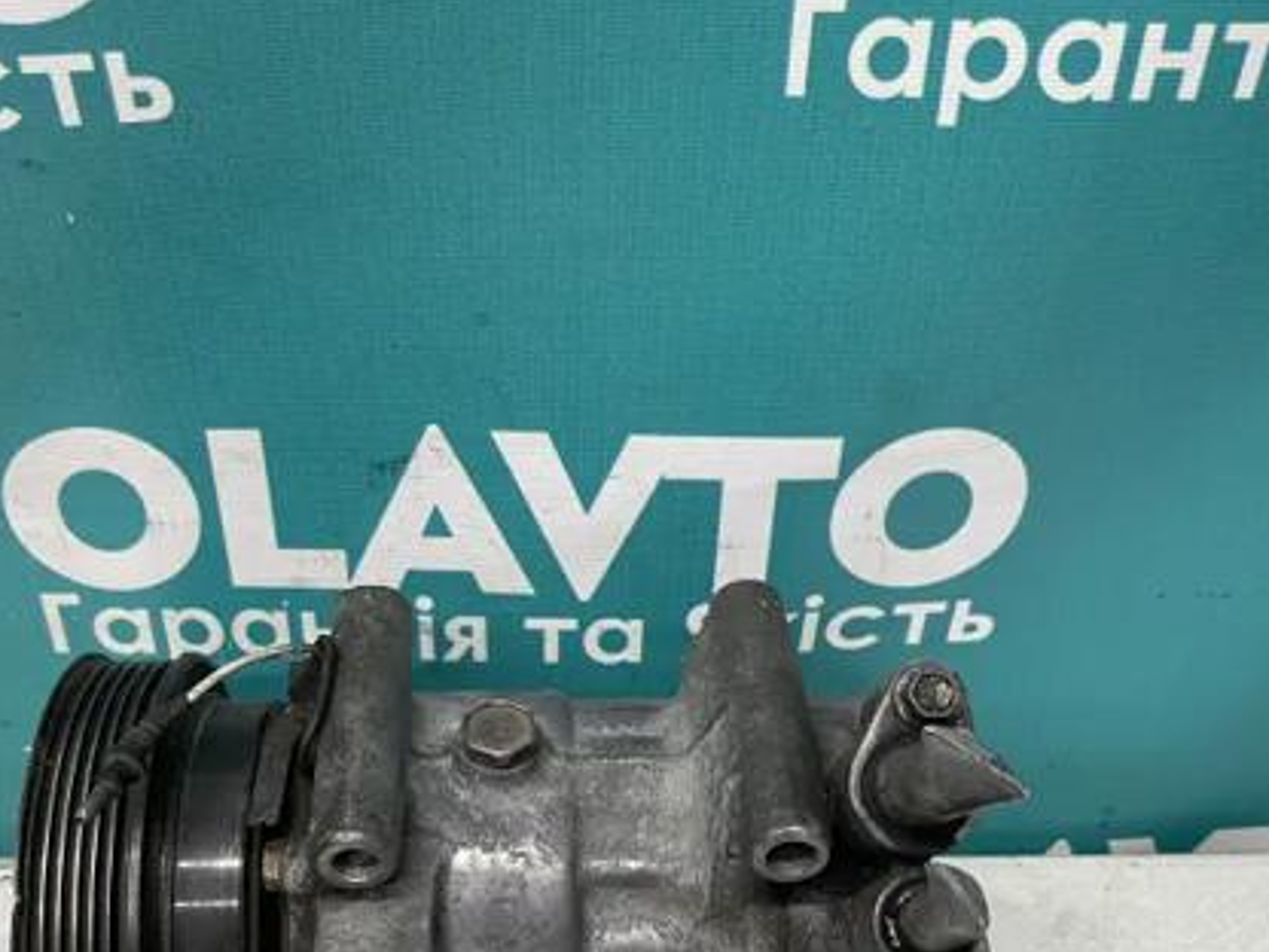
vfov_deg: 35.4
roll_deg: +2.9
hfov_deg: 46.5
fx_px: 1466
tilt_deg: -42.5
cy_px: 671
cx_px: 509
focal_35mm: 40
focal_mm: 4.2
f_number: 1.6
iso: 64
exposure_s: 1/50
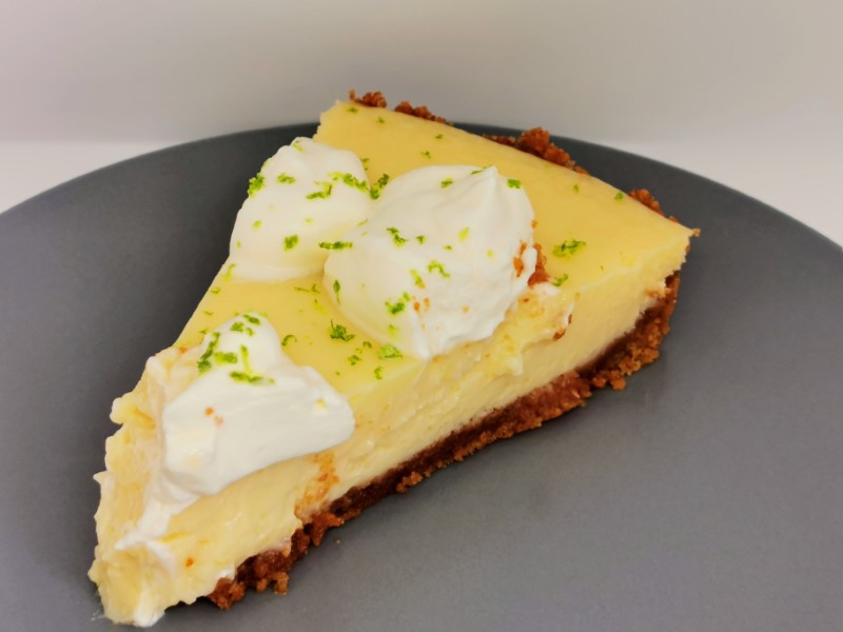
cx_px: 422
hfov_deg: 28.2
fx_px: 1680
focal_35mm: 69
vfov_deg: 21.3
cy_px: 316
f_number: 1.6
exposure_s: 1/137
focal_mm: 5.56
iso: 50
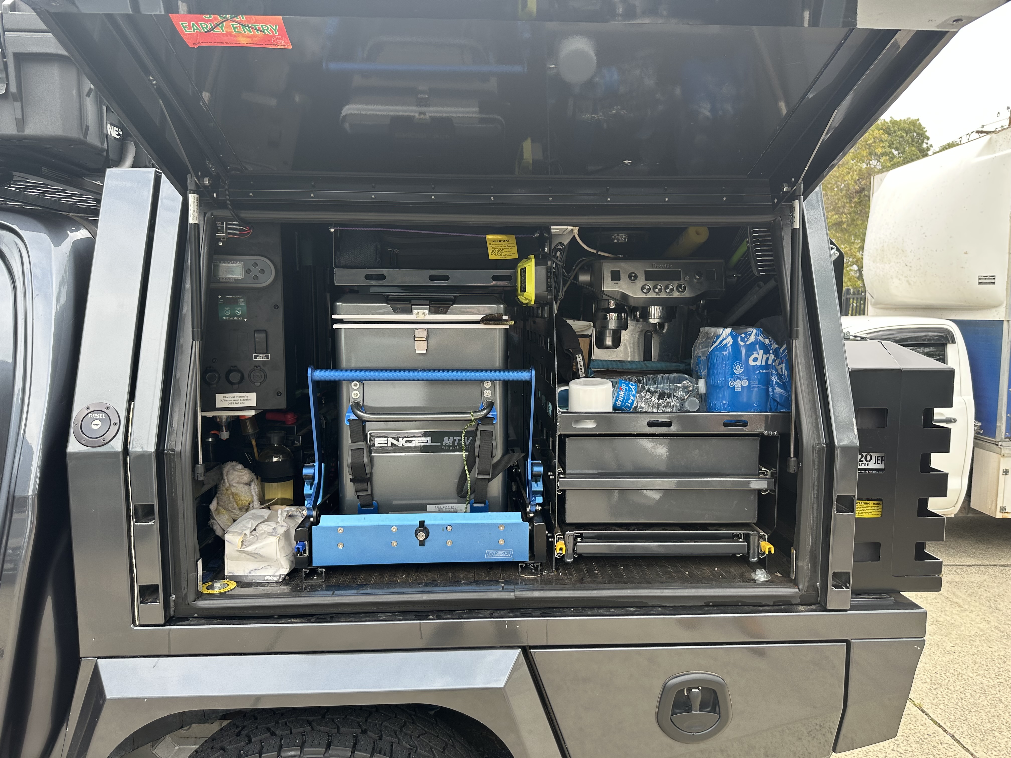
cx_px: 506
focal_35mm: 24
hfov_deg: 71.6
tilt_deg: -5.6
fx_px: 701
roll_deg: -1.2
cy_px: 379
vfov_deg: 56.8
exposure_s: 1/489
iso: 80
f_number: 1.78
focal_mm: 6.86
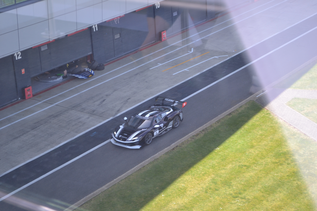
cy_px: 106
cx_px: 158
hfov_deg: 24.6
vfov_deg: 16.6
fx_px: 726
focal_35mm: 82
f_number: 5.6
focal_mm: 55
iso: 180
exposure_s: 1/125
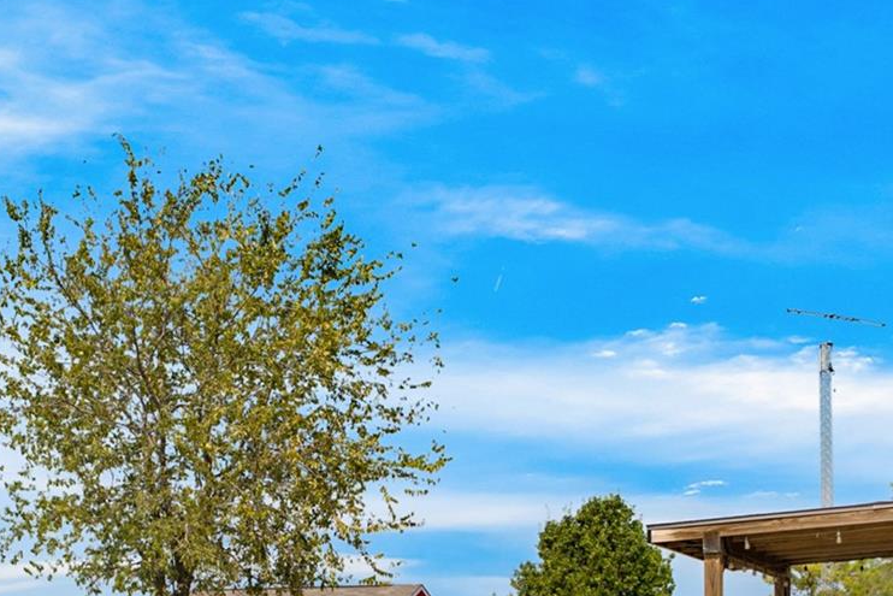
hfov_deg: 34.2
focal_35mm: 58
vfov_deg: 22.2
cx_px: 296
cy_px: 650
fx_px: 1439
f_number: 8
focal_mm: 21
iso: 80
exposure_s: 1/250
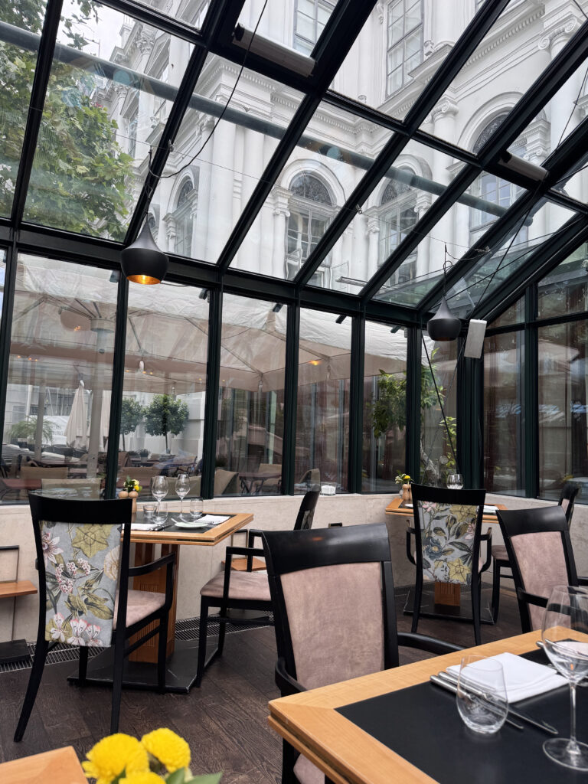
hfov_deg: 56.8
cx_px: 294
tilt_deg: +6.0
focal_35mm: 24
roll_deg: -2.4
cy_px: 392
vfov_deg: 71.6
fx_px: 544
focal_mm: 6.76
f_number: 1.78
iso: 64
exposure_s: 1/100
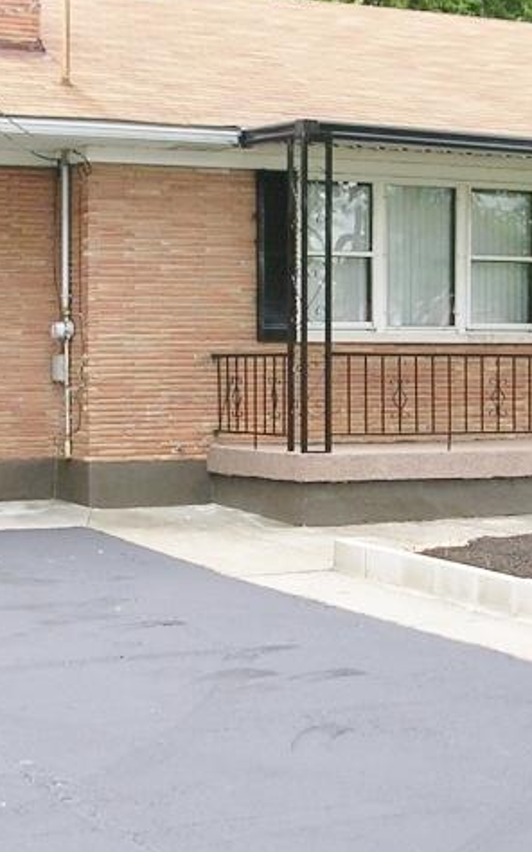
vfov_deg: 23.8
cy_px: 354
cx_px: 307
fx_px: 2019
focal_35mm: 87
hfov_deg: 15.0
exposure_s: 1/57.5
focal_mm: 5.8
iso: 50
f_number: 2.8
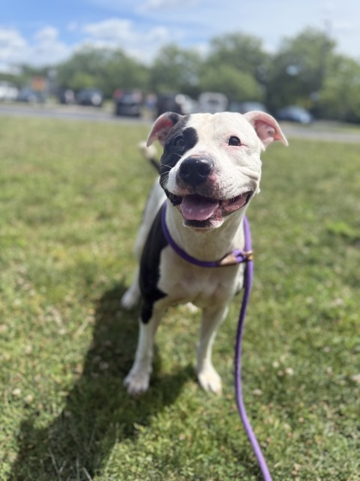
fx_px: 333
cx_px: 180
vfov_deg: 71.6
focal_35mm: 24
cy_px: 240
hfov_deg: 56.8
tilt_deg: -16.8
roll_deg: -7.5
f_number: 1.78
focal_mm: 6.76
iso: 100
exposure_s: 1/3425
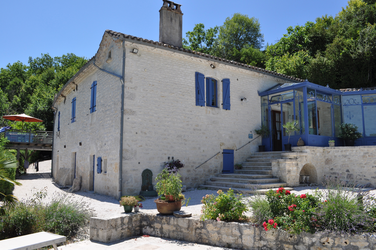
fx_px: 282
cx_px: 188
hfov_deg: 67.4
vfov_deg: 47.8
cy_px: 125
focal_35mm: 27
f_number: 9
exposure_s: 1/320
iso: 200
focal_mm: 18
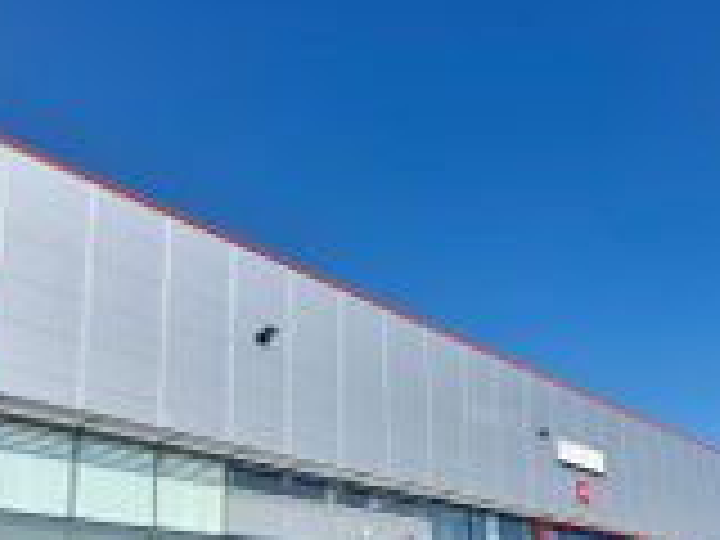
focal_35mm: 40
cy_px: 486
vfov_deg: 34.0
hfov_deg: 46.7
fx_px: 832
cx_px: 410
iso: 40
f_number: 2.2
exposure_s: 1/2933
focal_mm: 1.64
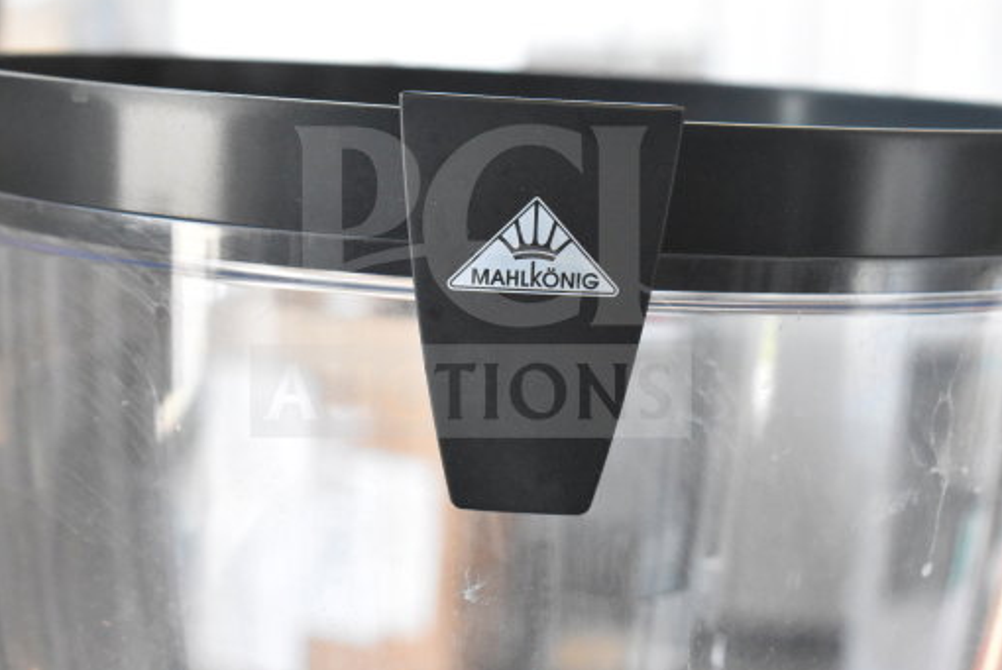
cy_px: 282
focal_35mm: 99
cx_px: 470
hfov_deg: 20.7
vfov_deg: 13.9
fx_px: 2747
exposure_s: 1/250
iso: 6400
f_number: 8
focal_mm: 55
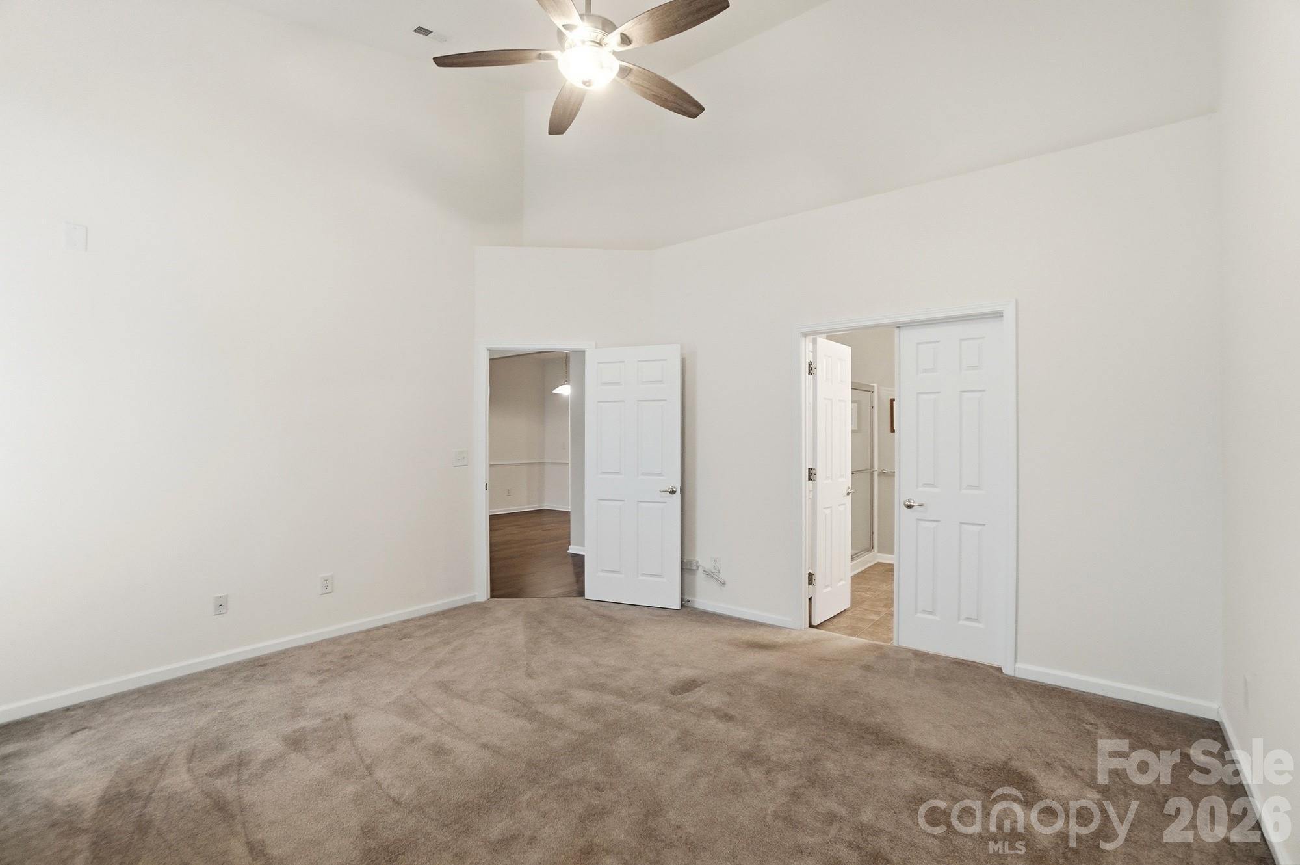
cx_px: 650
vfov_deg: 77.2
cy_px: 432
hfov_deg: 100.4
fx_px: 541
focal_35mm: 15
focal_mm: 10
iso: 100
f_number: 4
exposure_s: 1/80
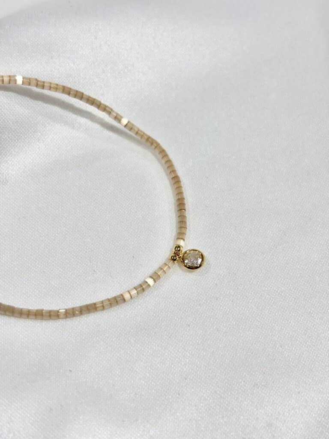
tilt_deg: -45.6
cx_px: 164
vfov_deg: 36.8
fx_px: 659
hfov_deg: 28.0
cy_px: 220
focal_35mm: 52
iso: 32
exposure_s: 1/327
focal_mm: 5.96
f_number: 1.6
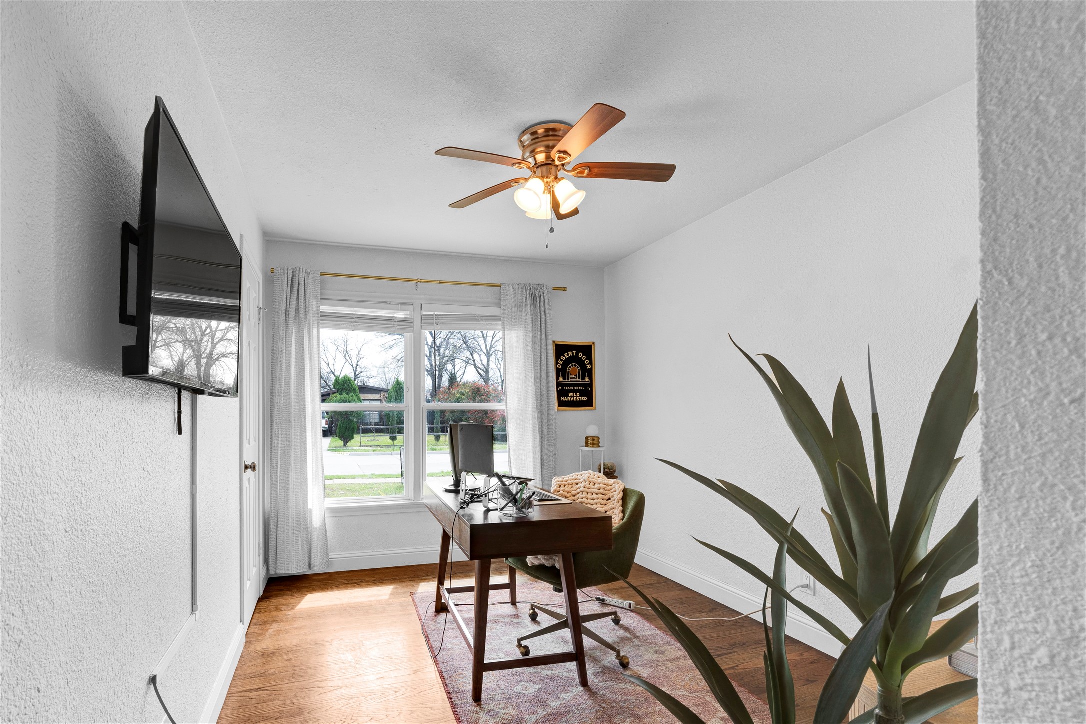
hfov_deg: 104.3
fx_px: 422
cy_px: 362
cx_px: 543
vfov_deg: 81.2
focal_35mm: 14
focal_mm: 14
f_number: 11
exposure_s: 1/50
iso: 640
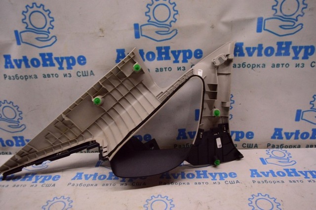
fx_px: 237
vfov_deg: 47.8
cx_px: 158
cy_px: 105
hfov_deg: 67.4
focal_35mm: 27
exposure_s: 1/400
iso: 1600
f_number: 4
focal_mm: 18
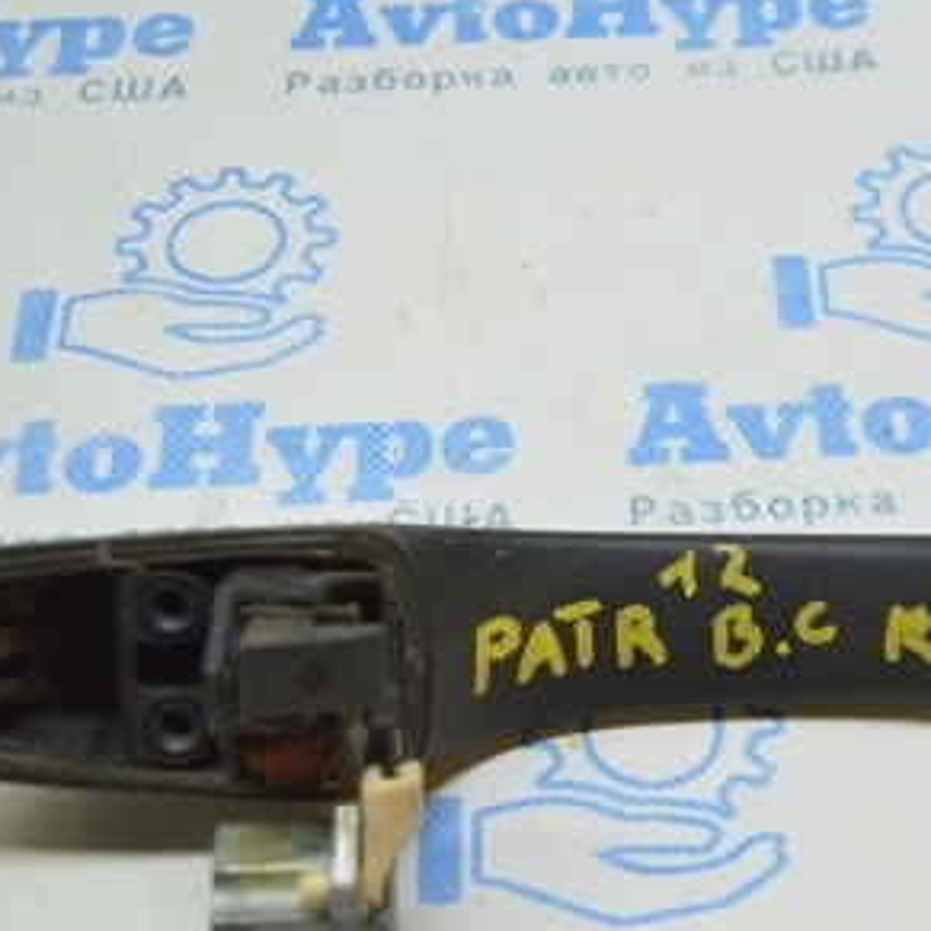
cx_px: 701
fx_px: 2128
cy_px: 641
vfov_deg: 24.5
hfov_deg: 24.4
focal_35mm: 70
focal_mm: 25
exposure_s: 1/40
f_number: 4
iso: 400
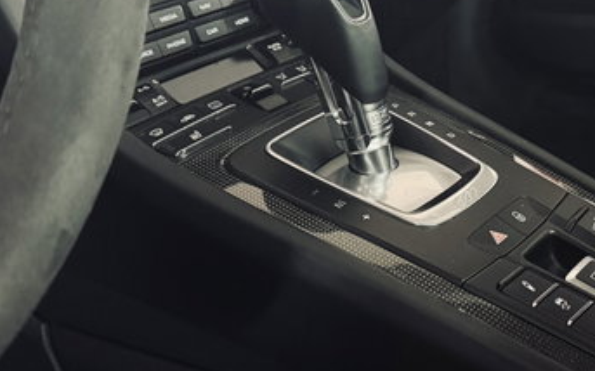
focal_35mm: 57
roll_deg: +2.1
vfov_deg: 22.7
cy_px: 140
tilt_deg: -22.5
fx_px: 924
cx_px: 468
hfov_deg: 34.7
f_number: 1.78
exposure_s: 1/25
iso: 1000
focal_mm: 6.76
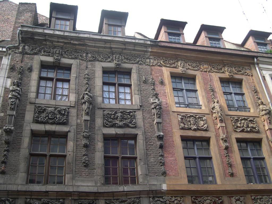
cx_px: 136
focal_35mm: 38
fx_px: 299
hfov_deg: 49.0
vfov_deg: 37.7
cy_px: 102
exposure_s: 1/232
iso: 100
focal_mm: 8
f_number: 2.8
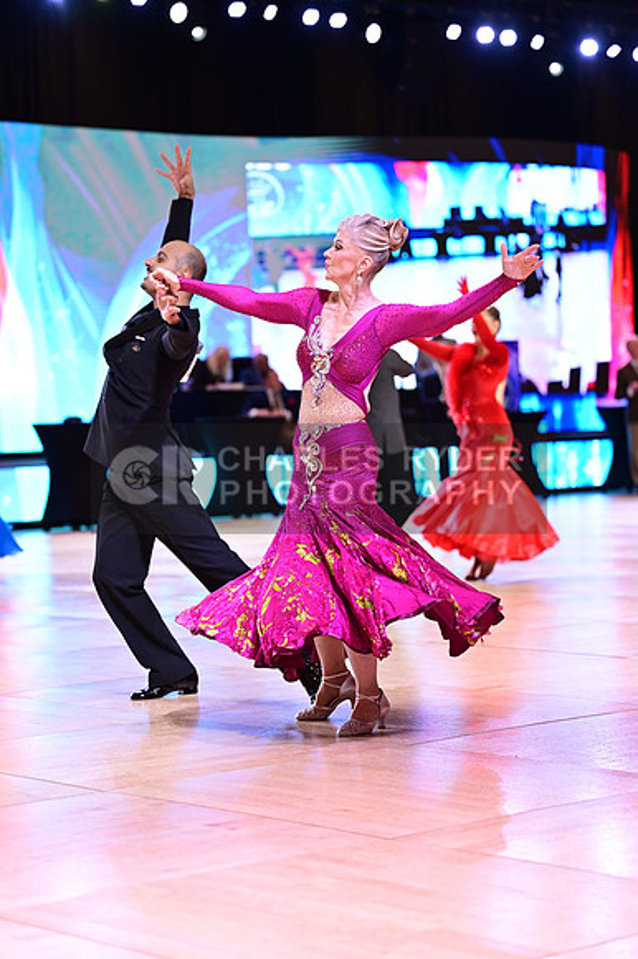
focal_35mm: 89
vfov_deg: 22.9
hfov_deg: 15.3
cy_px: 480
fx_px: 2369
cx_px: 319
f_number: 2.8
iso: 2000
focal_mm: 89
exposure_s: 1/400
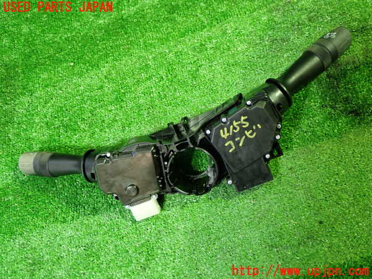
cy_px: 140
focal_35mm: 38
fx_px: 408
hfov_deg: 49.0
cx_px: 186
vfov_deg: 37.7
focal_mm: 6.83
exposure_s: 1/25
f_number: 2.7
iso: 800
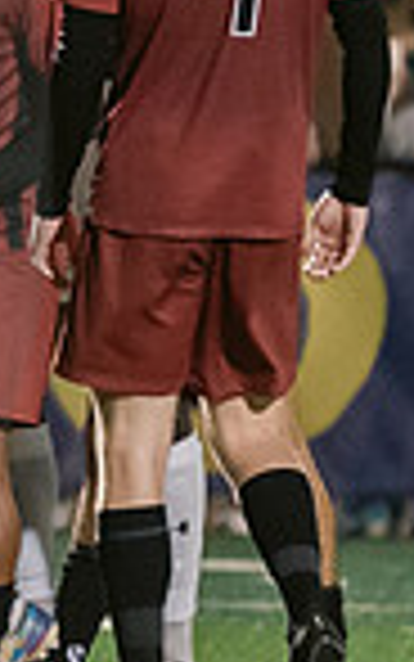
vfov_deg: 1.3
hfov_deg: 0.8
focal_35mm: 1646
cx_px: -505
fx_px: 29685
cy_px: -29
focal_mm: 200
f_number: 2.8
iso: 2500
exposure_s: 1/500
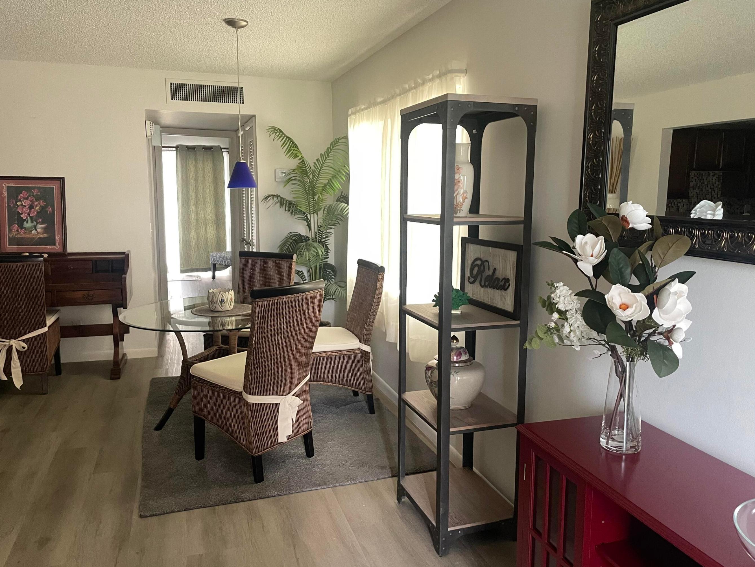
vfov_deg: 49.8
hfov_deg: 63.4
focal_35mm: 28
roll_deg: -0.8
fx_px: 611
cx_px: 393
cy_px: 285
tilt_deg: -7.8
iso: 320
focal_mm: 4.2
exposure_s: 1/60
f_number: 1.6
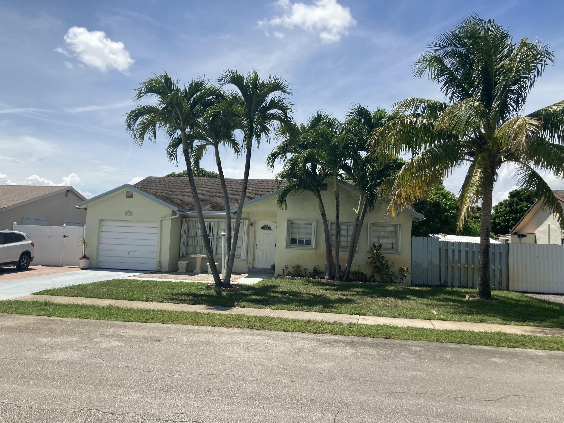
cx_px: 282
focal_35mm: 28
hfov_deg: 63.4
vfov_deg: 49.7
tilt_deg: +5.5
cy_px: 212
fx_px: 456
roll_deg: -1.8
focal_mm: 3.99
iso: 20
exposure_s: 1/2825
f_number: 1.8
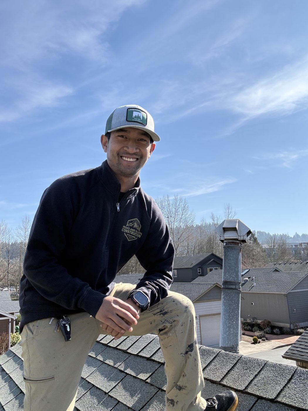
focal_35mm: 30
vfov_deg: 60.0
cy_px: 206
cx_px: 154
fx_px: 356
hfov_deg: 46.8
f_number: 1.9
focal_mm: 2.69
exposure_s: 1/1348
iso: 32
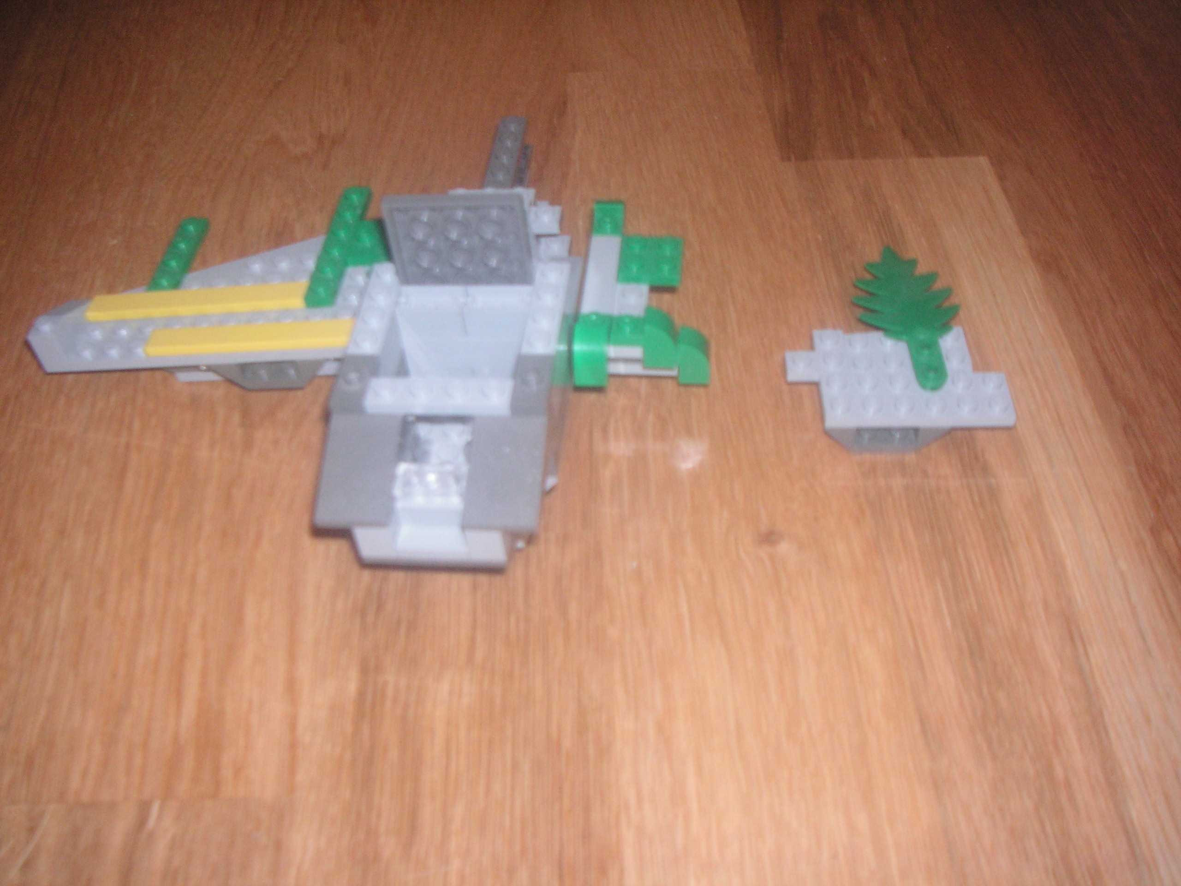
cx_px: 590
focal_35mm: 38
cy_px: 443
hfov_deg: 49.0
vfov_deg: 37.7
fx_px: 1296
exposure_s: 1/45
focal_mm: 6.3
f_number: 3.3
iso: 160
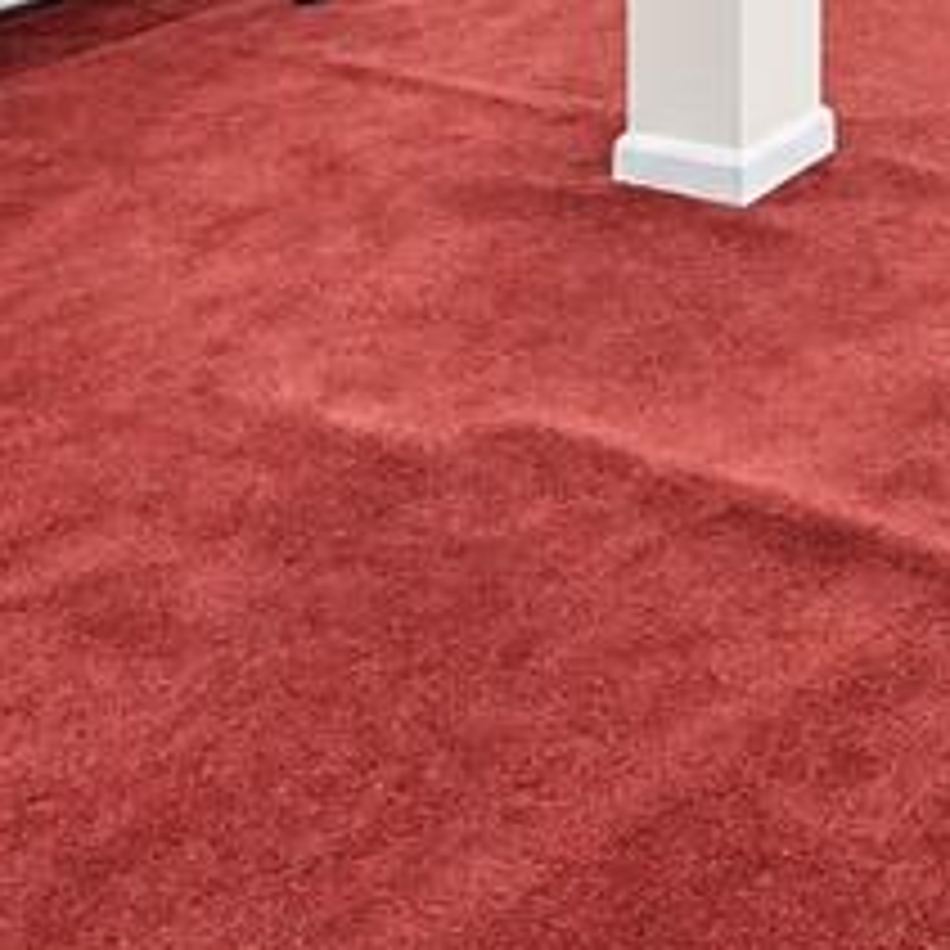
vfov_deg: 21.1
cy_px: -558
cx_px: 1432
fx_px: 2049
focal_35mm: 66
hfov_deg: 21.7
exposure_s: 1/15
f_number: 10
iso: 4000
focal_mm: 16
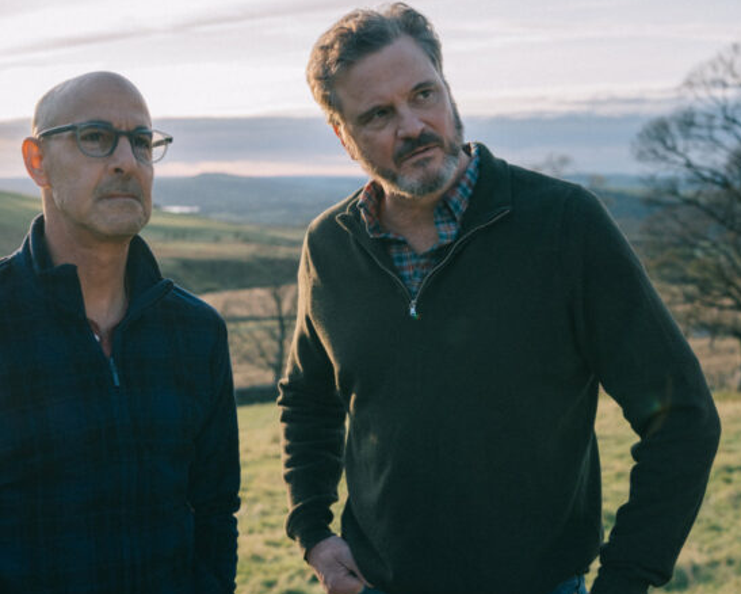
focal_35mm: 48
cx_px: 282
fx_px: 1053
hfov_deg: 38.5
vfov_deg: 31.4
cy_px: 258
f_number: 3.5
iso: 800
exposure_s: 1/1250
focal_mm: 35
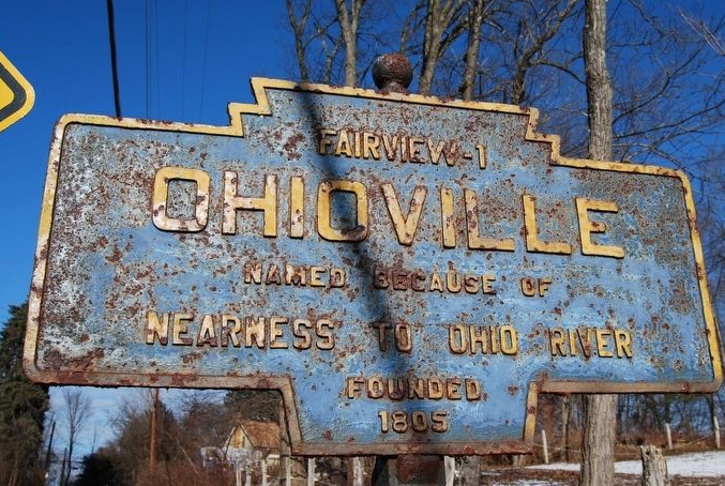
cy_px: 234
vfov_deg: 34.3
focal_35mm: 39
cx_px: 390
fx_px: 787
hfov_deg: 49.4
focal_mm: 22
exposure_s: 1/250
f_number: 8
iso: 100
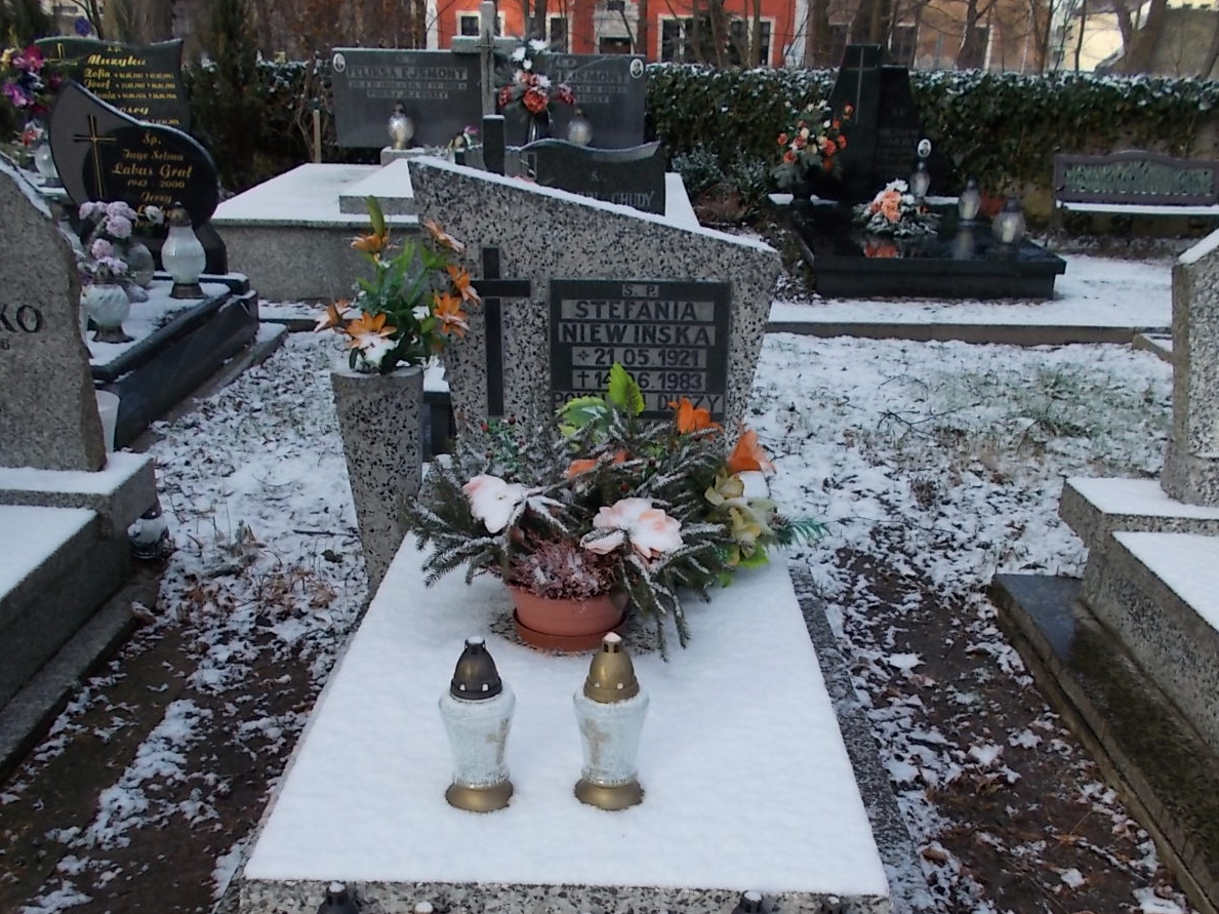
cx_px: 612
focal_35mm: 35
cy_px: 606
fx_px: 1232
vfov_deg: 40.2
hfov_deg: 52.6
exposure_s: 1/500
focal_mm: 4.6
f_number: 3.2
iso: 80
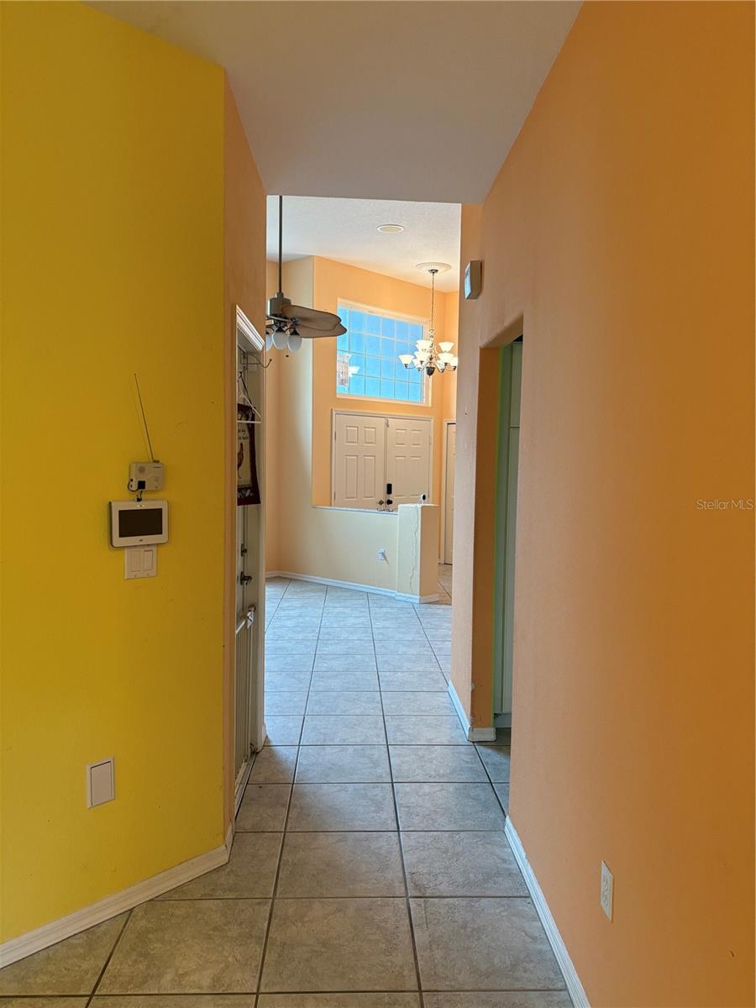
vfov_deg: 67.3
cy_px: 504
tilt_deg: -3.8
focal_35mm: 26
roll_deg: -0.9
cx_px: 378
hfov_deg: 53.1
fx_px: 757
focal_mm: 5.96
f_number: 1.6
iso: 160
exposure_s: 1/120
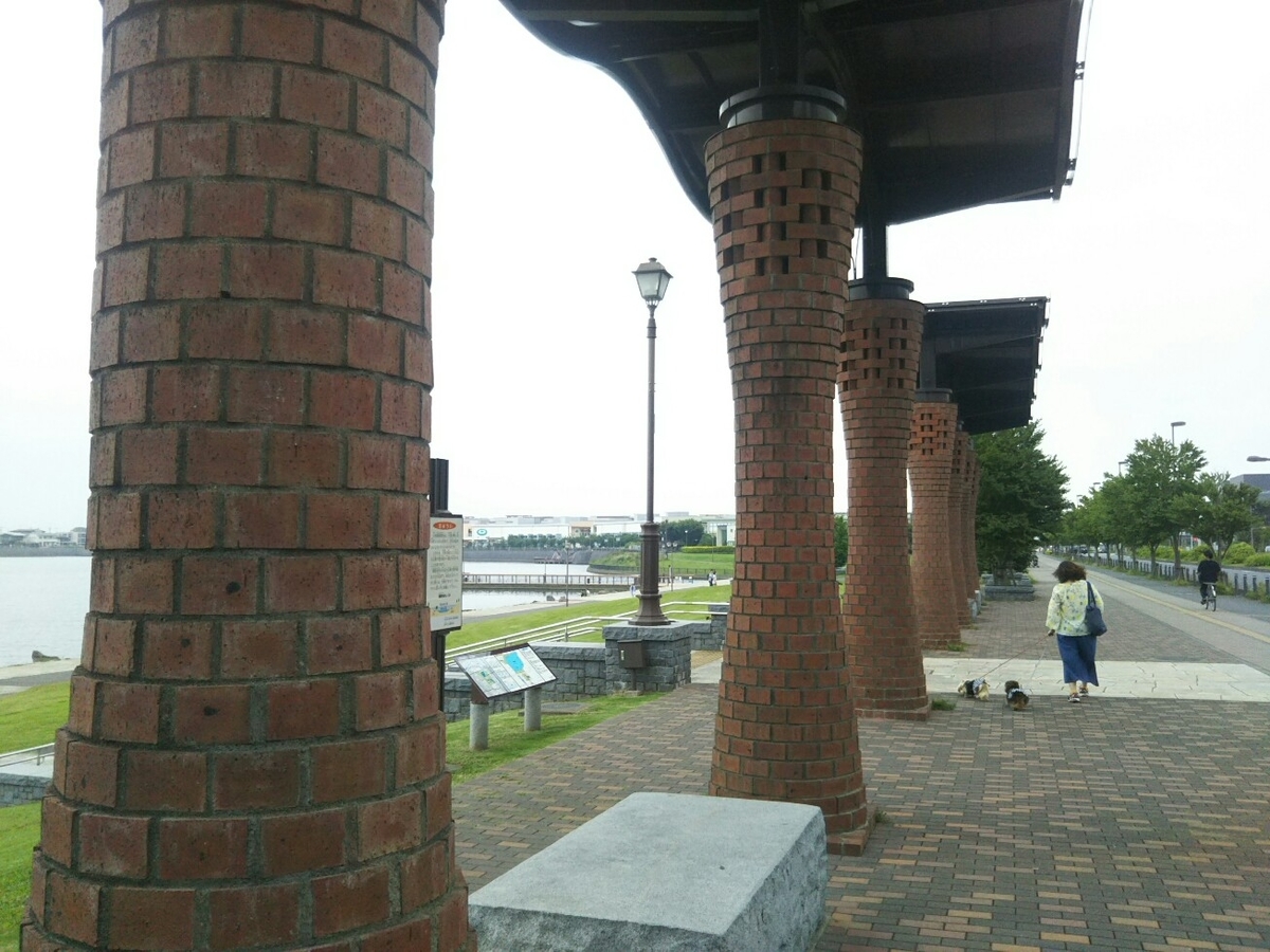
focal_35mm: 30
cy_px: 476
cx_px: 635
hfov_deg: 60.0
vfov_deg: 46.8
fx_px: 1101
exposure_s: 1/120
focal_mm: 4
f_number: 2.2
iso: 64
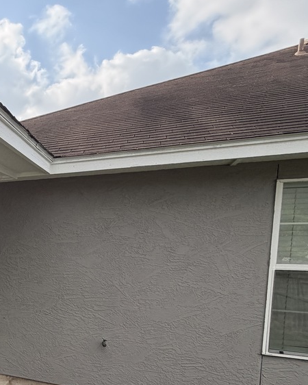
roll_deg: -1.7
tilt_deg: -2.8
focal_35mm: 35
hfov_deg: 29.0
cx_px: -140
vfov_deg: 49.9
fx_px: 399
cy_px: 277
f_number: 2.2
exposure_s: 1/701
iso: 40
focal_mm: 2.22
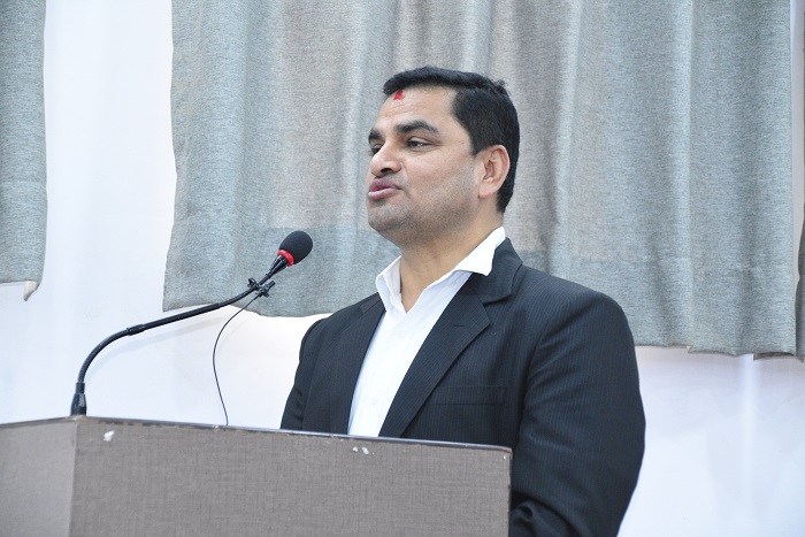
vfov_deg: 12.2
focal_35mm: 112
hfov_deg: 18.2
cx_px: 402
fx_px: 2516
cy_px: 268
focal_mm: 75
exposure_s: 1/60
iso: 3200
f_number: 5.3
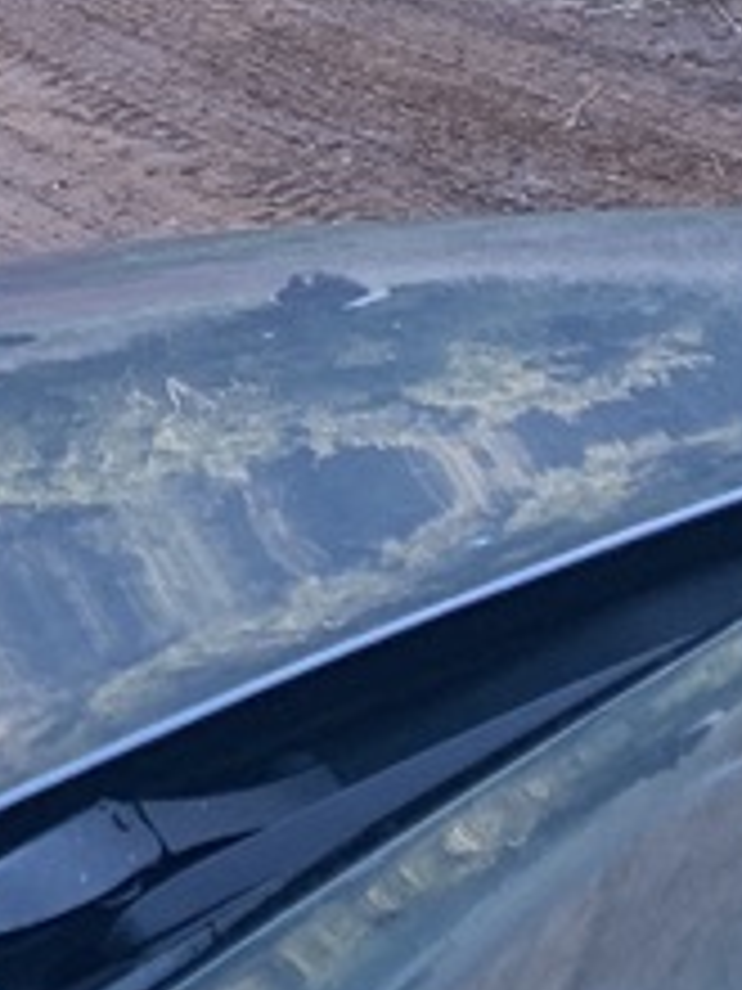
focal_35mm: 121
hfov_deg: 10.9
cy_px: -896
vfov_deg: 14.1
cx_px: -854
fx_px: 3458
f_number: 1.8
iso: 32
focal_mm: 4.25
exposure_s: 1/122
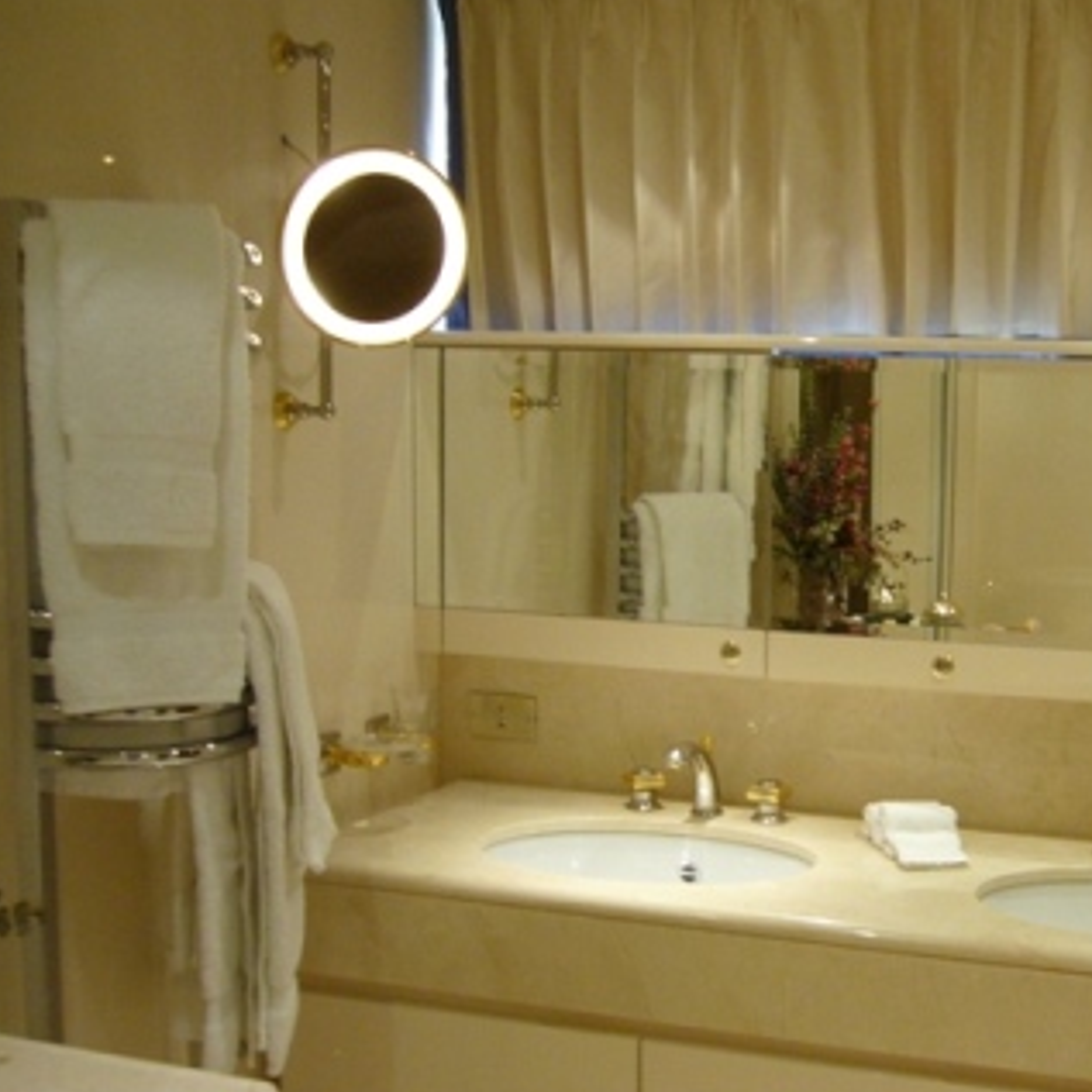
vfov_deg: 34.0
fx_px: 1785
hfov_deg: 33.3
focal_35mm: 50
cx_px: 827
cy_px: 599
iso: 160
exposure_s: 1/15
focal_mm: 5.8
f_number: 2.8
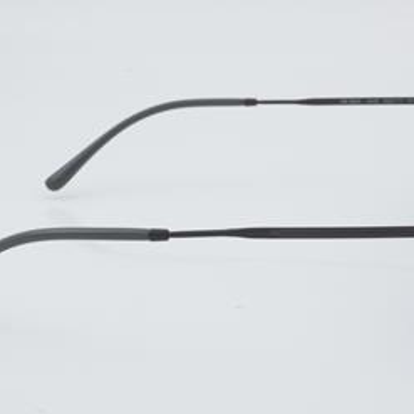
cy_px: 196
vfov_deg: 18.7
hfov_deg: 18.7
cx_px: 253
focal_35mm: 93
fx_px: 1254
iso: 100
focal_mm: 45
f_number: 32
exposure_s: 1/3
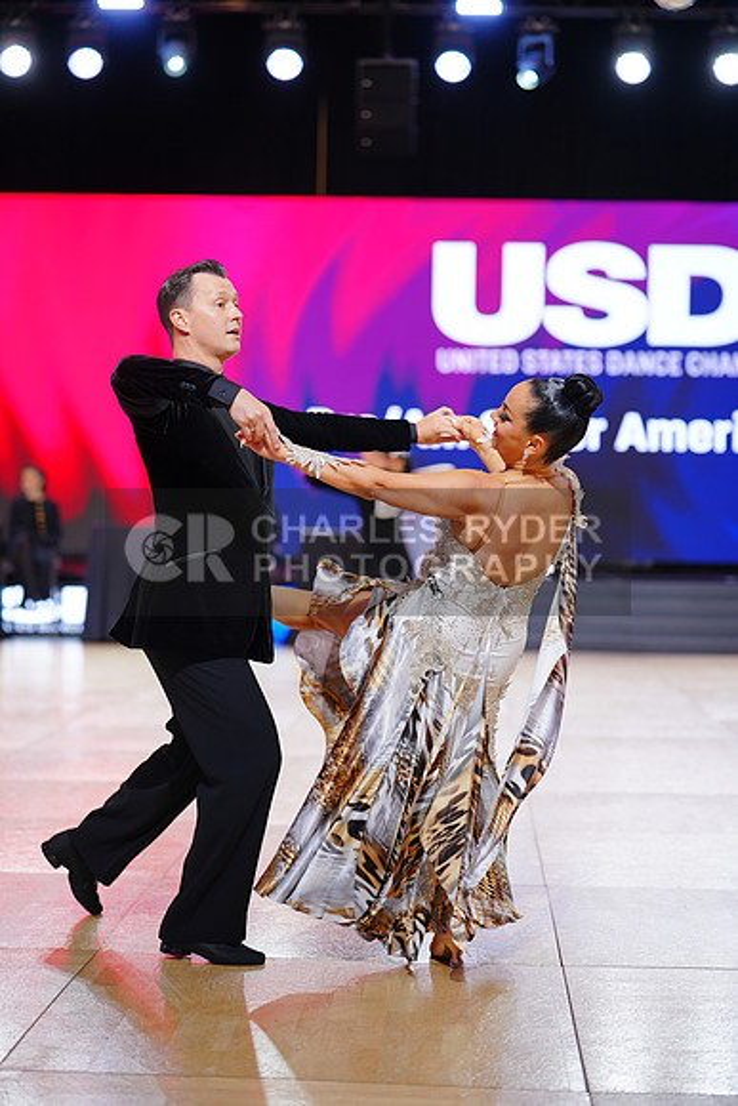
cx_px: 369
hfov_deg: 20.0
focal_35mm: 68
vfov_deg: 29.6
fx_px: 2090
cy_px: 553
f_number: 2
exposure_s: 1/400
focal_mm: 68
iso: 320
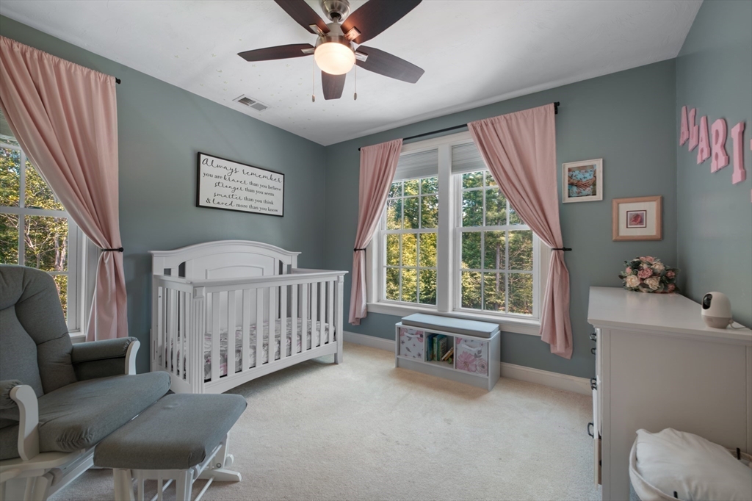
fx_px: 292
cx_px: 376
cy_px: 250
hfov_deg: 104.3
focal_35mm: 14
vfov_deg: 81.2
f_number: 8
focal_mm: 14
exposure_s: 1/25
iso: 100
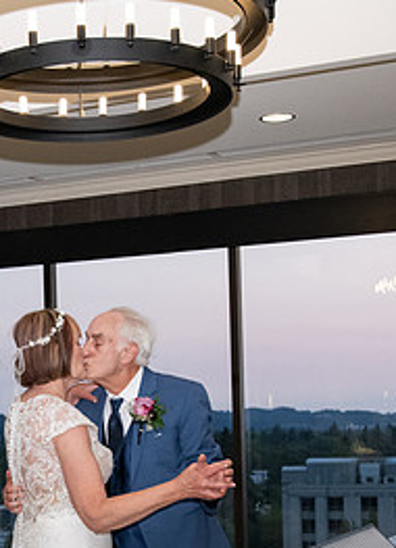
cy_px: 435
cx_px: 13
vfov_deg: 24.4
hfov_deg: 17.6
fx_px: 1250
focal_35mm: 80
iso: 2500
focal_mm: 32
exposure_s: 1/320
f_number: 4
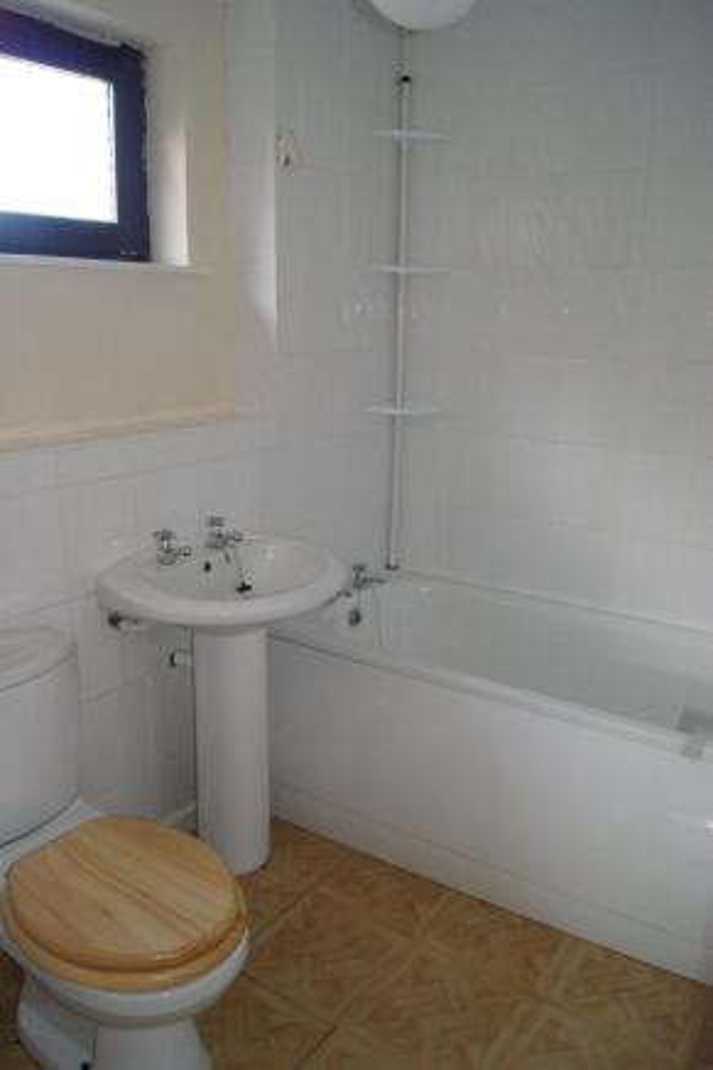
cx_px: 356
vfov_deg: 67.4
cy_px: 535
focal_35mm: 27
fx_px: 803
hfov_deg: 47.9
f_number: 5.6
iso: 800
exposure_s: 1/125
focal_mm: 18
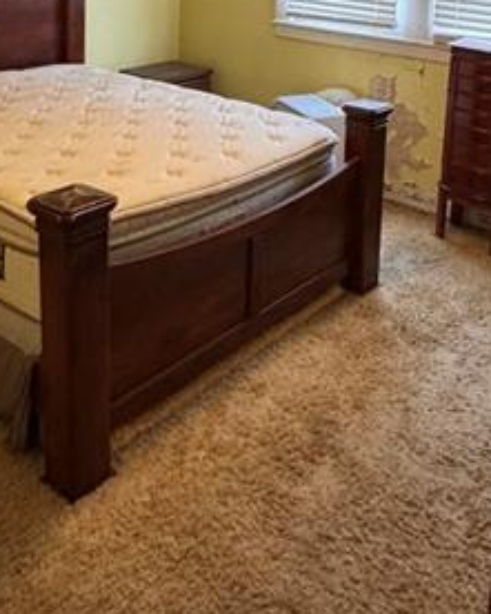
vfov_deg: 43.6
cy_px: 56
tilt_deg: -9.7
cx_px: 291
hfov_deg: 39.0
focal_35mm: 38
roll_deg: -2.0
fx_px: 690
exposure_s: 1/60
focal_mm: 2.22
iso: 400
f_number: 2.2
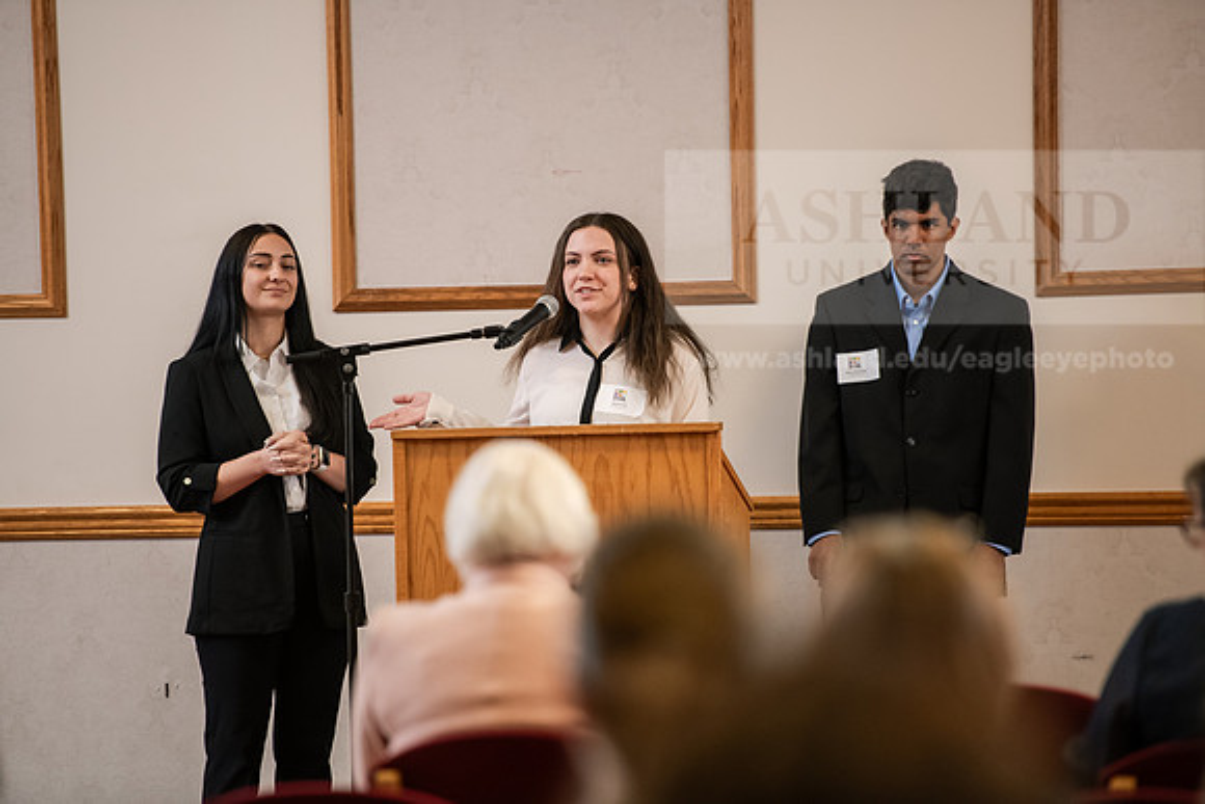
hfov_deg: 10.3
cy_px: 402
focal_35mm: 200
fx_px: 6696
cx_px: 602
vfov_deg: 6.9
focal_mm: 200
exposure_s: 1/160
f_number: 3.2
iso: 2500
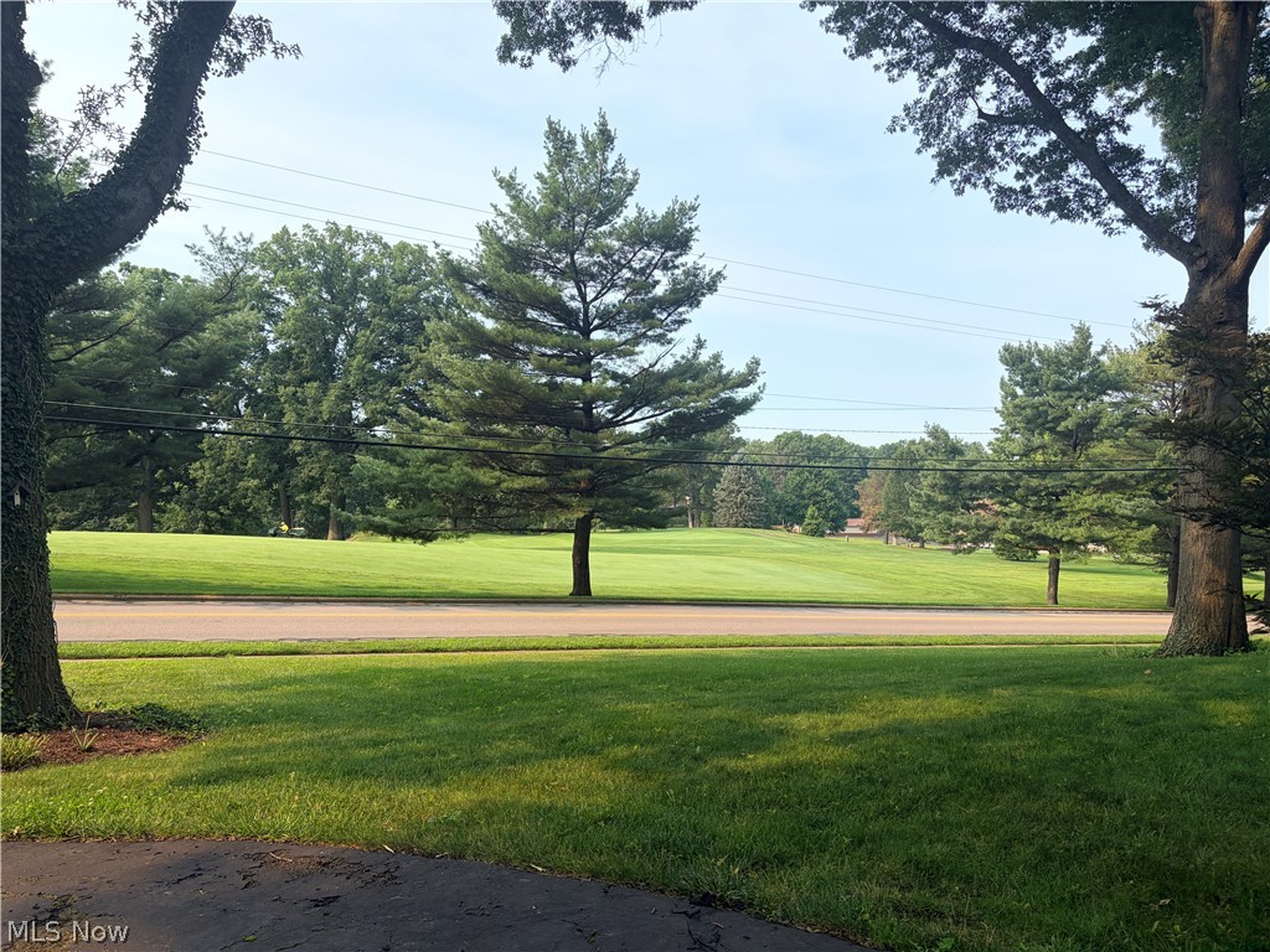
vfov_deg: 53.1
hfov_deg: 67.3
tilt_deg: +0.2
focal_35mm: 26
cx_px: 635
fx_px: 954
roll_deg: +0.1
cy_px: 476
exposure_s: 1/2075
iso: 50
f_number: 1.6
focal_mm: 5.96
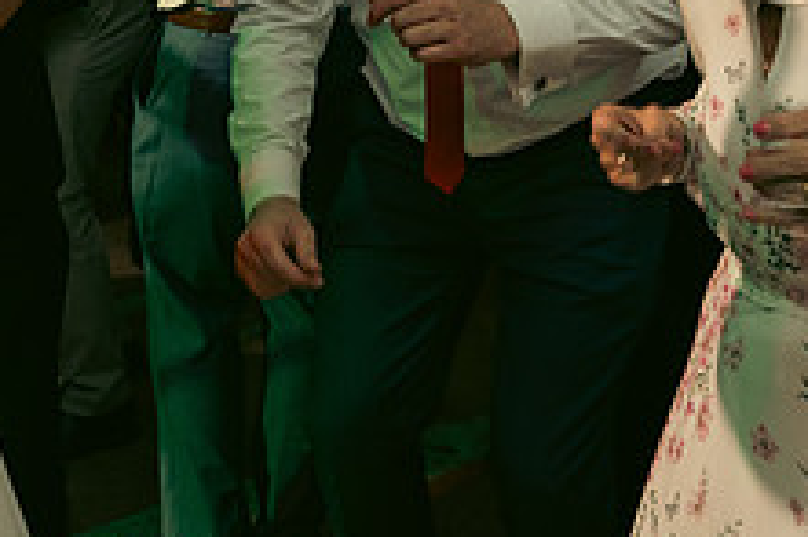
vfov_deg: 20.0
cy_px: -133
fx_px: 1413
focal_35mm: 63
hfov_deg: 31.4
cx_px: 205
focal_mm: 24
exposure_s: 1/160
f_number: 3.5
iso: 2500
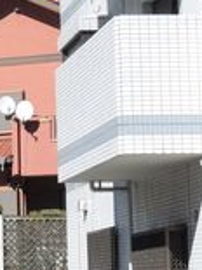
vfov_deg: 12.0
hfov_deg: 8.6
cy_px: 179
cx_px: -165
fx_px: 1286
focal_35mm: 165
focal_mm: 7.2
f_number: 3.3
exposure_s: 1/1250
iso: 100
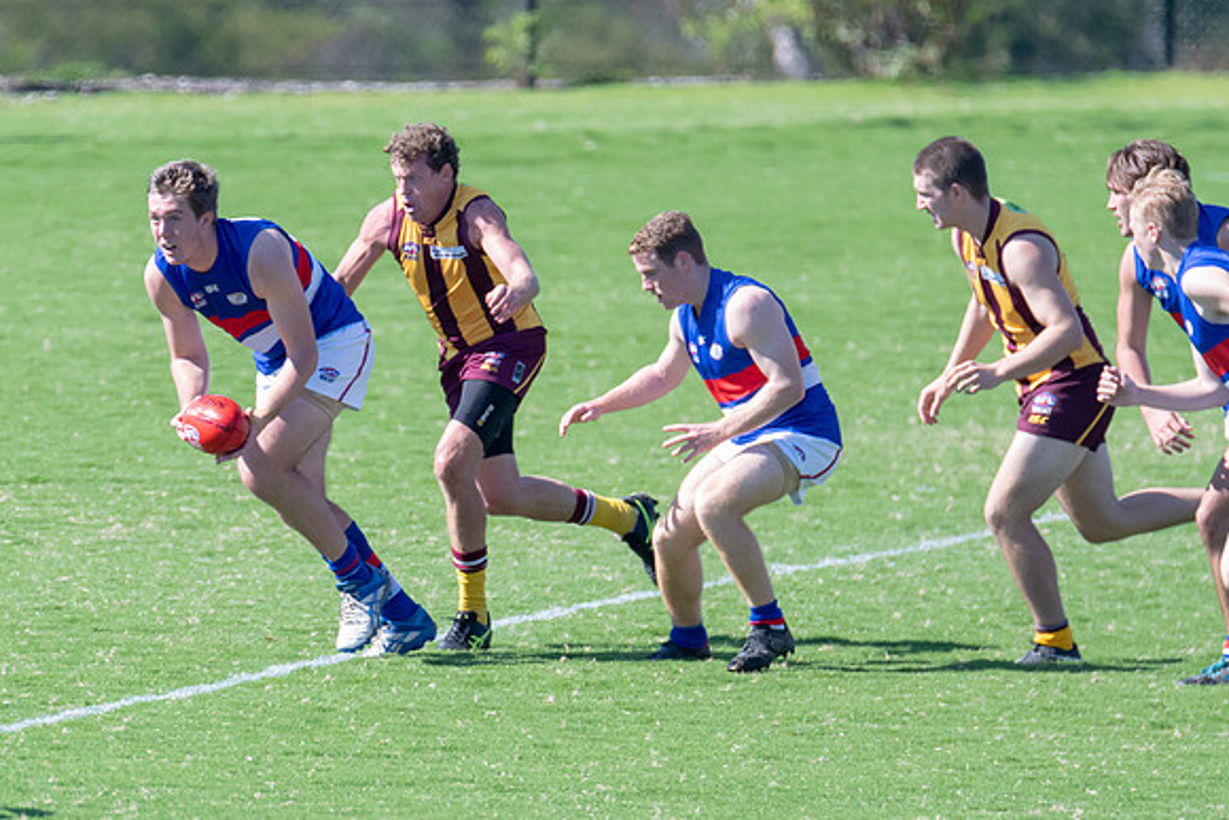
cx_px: 539
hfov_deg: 2.0
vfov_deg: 1.4
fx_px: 34572
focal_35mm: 1012
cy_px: 461
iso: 800
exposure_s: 1/1250
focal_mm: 600
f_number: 7.1
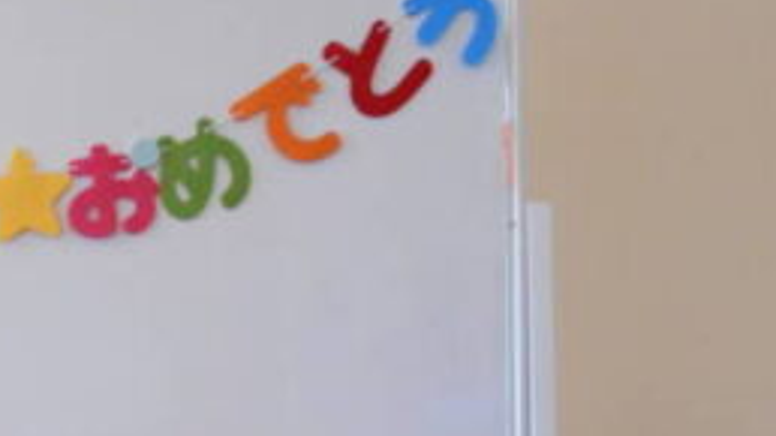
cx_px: -48
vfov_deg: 11.9
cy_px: 571
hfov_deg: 20.7
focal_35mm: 99
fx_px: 2037
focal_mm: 6.7
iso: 360
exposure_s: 1/30
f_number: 3.9
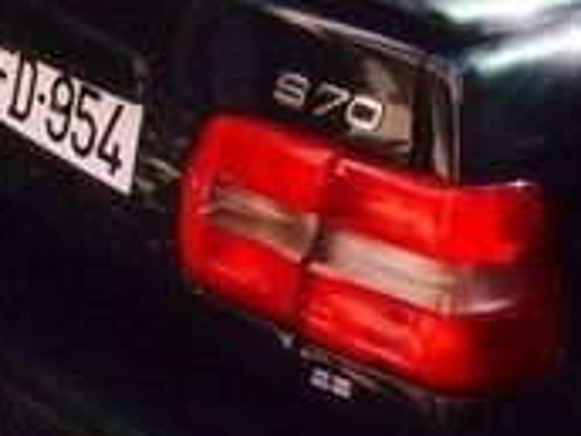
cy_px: -221
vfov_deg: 12.7
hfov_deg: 16.8
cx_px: 740
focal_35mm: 111
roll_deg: -2.9
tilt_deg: -17.2
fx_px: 1863
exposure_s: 1/488
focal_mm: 4.15
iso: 32
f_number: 2.2
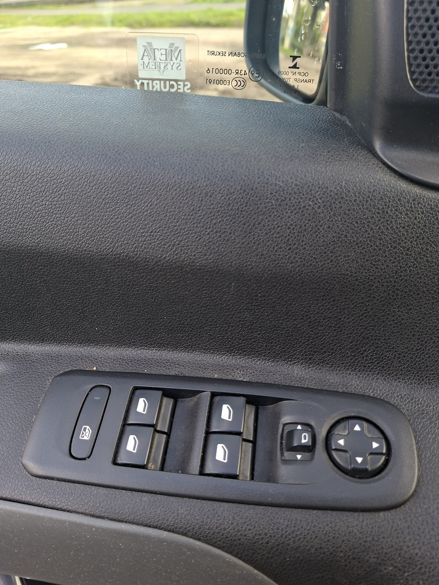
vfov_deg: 71.6
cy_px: 285
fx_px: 406
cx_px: 213
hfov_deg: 56.8
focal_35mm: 24
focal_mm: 5.54
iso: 64
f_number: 1.8
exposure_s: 1/120
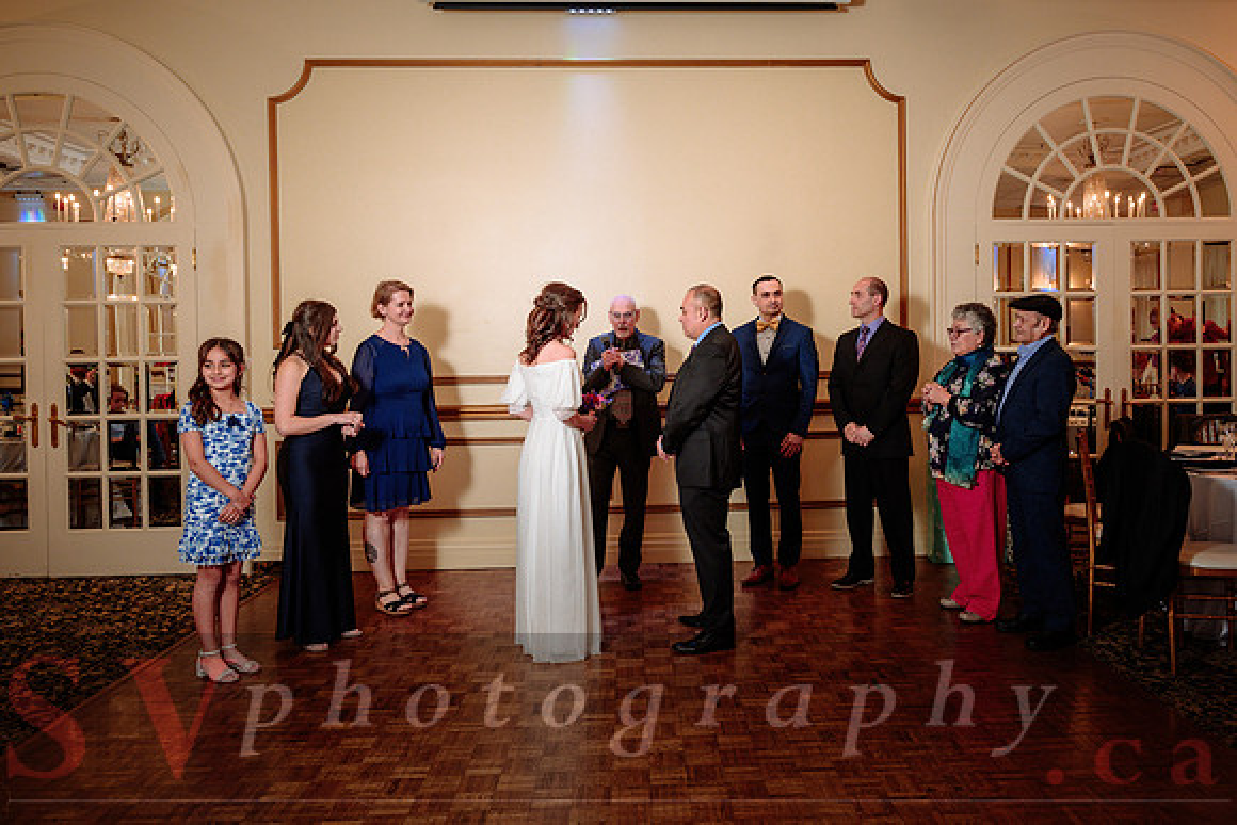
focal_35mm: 27
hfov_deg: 67.0
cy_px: 366
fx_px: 932
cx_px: 677
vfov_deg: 47.7
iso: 500
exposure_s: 1/200
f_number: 4.5
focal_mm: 24
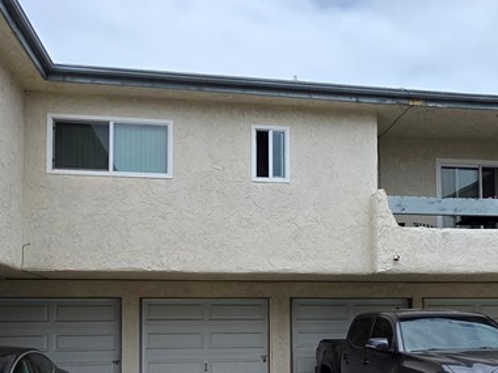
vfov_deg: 38.7
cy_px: 314
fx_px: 504
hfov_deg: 52.3
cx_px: 296
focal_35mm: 35
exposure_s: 1/4037
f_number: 1.9
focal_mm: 2.2
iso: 40
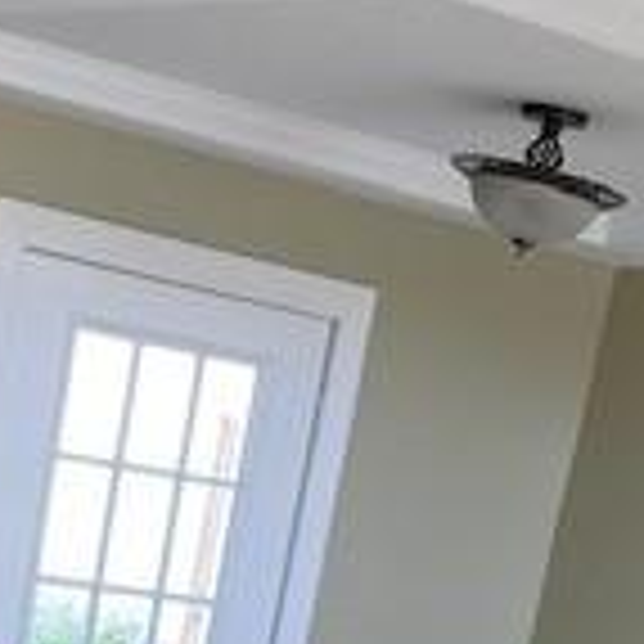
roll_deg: -11.0
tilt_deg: -13.1
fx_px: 2168
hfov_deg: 16.9
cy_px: 923
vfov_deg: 15.7
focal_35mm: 103
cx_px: 288
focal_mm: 4.25
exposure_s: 1/120
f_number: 1.8
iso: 80
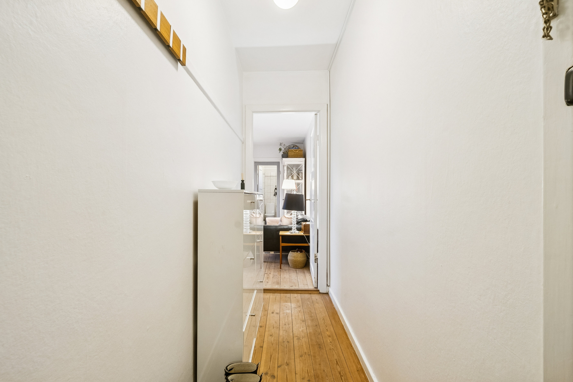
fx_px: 239
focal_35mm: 15
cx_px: 271
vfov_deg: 77.3
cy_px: 198
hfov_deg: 100.3
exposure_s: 1/13
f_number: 8
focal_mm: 14
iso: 800
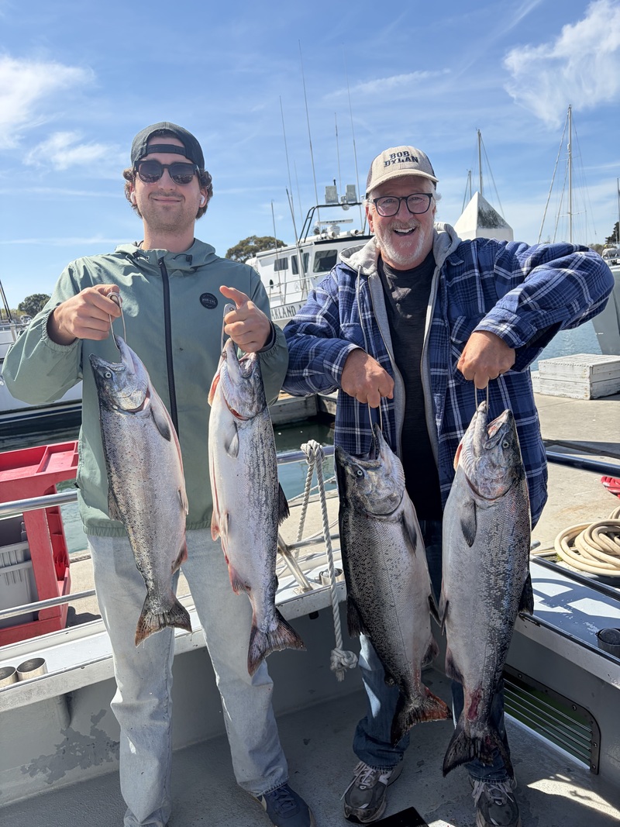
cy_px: 414
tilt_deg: -9.2
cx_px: 310
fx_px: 621
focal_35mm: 26
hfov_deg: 53.1
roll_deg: +5.9
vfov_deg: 67.3
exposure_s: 1/2747
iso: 50
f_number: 1.6
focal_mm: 5.96
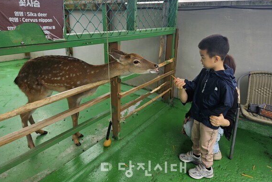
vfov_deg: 51.1
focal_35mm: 25
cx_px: 136
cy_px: 77
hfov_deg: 71.5
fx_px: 189
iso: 40
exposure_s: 1/409
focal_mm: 5.4
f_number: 1.8
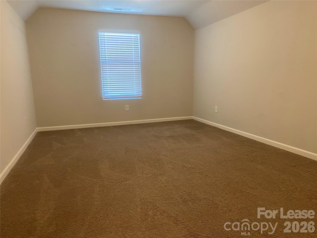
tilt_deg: -10.0
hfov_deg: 67.3
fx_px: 238
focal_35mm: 26
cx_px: 158
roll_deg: +1.1
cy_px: 119
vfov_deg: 53.1
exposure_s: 1/60
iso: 200
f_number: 1.8
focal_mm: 4.25
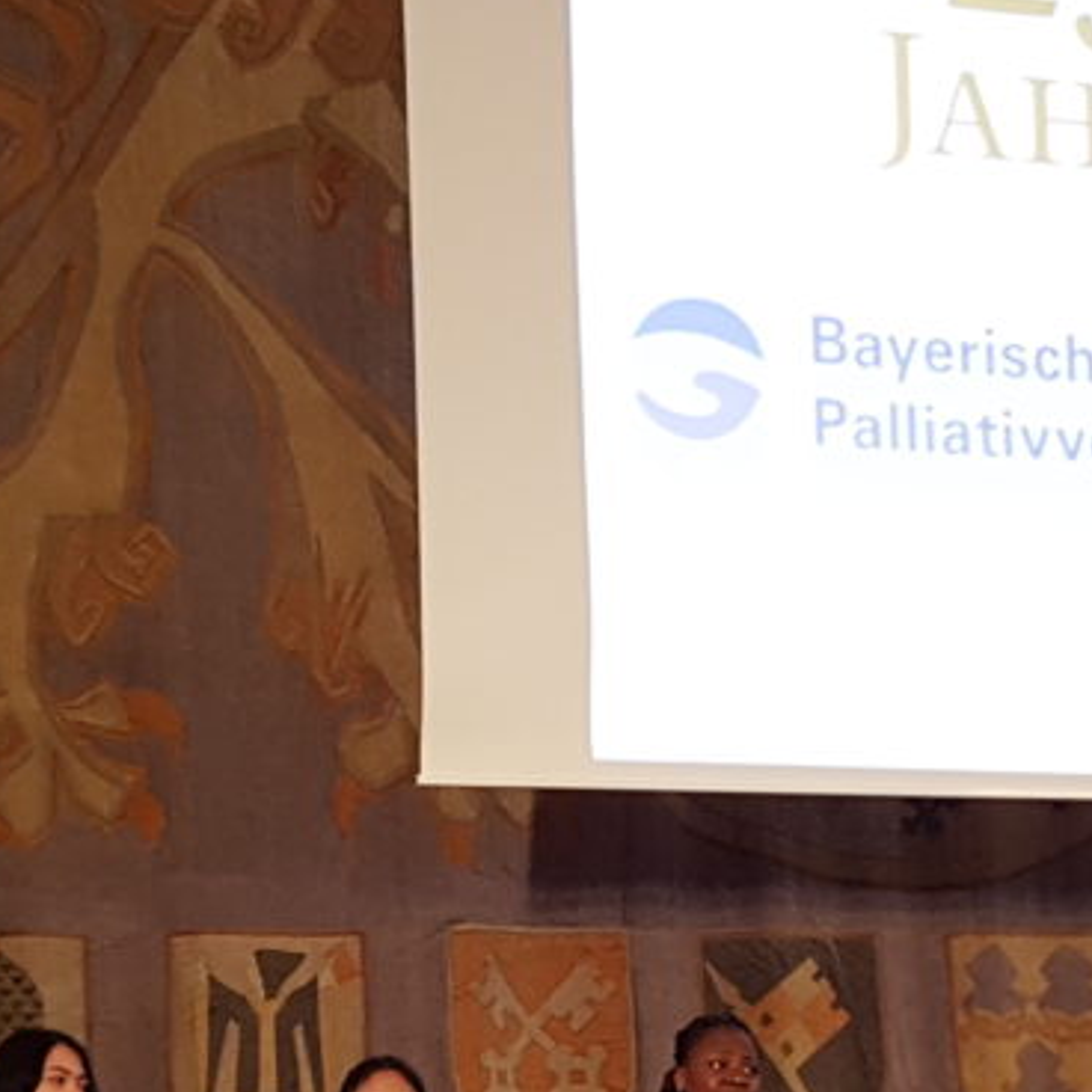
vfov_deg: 34.5
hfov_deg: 35.3
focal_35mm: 48
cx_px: 626
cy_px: 840
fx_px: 1713
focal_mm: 4.2
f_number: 1.7
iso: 160
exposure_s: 1/50
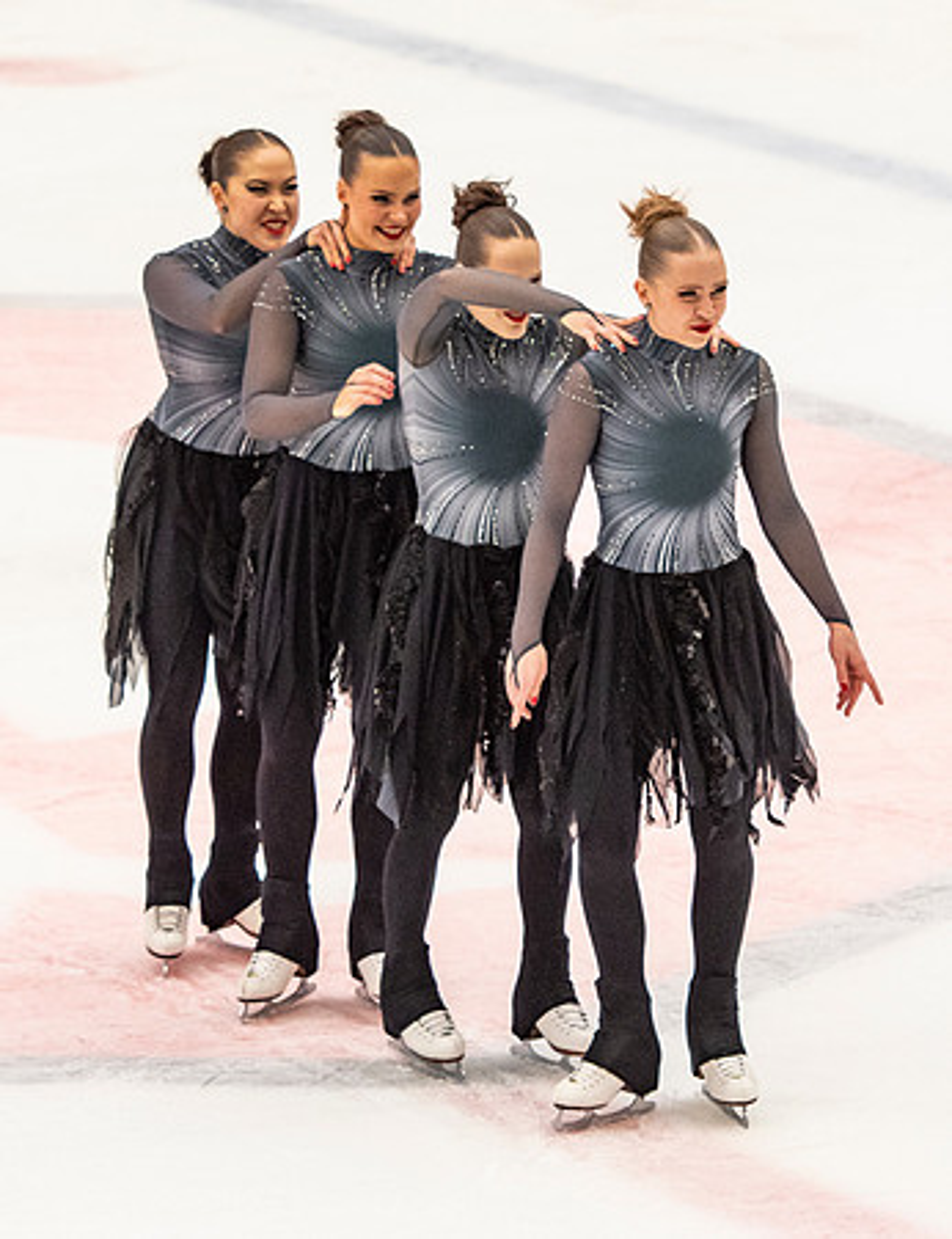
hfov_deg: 5.0
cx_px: 433
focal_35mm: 305
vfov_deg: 6.4
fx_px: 11010
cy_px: 535
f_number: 4
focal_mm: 122
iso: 1100
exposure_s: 1/500
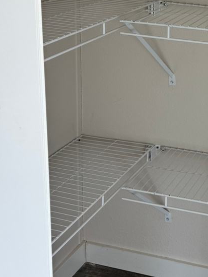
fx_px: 536
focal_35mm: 67
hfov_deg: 20.1
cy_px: 28
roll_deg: -2.8
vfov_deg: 27.9
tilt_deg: -15.3
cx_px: 273
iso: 64
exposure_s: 1/121
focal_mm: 6.76
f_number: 1.78
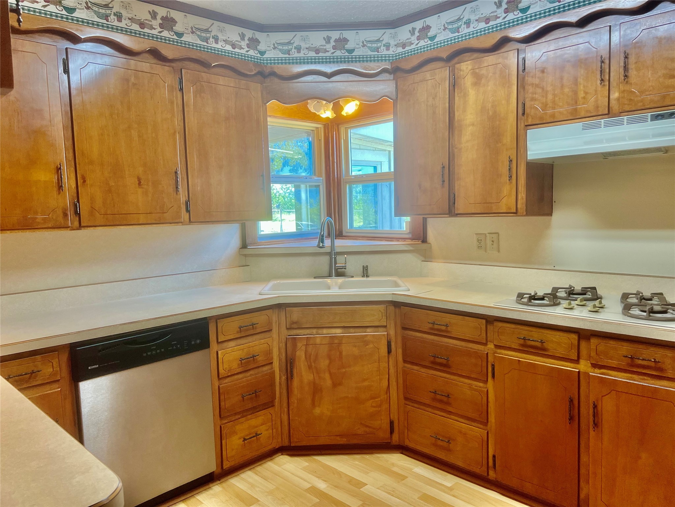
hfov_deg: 67.3
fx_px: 507
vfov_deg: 53.1
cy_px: 254
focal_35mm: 26
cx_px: 338
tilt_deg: -5.3
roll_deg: +2.0
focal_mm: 5.7
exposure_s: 1/60
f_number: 1.5
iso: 80
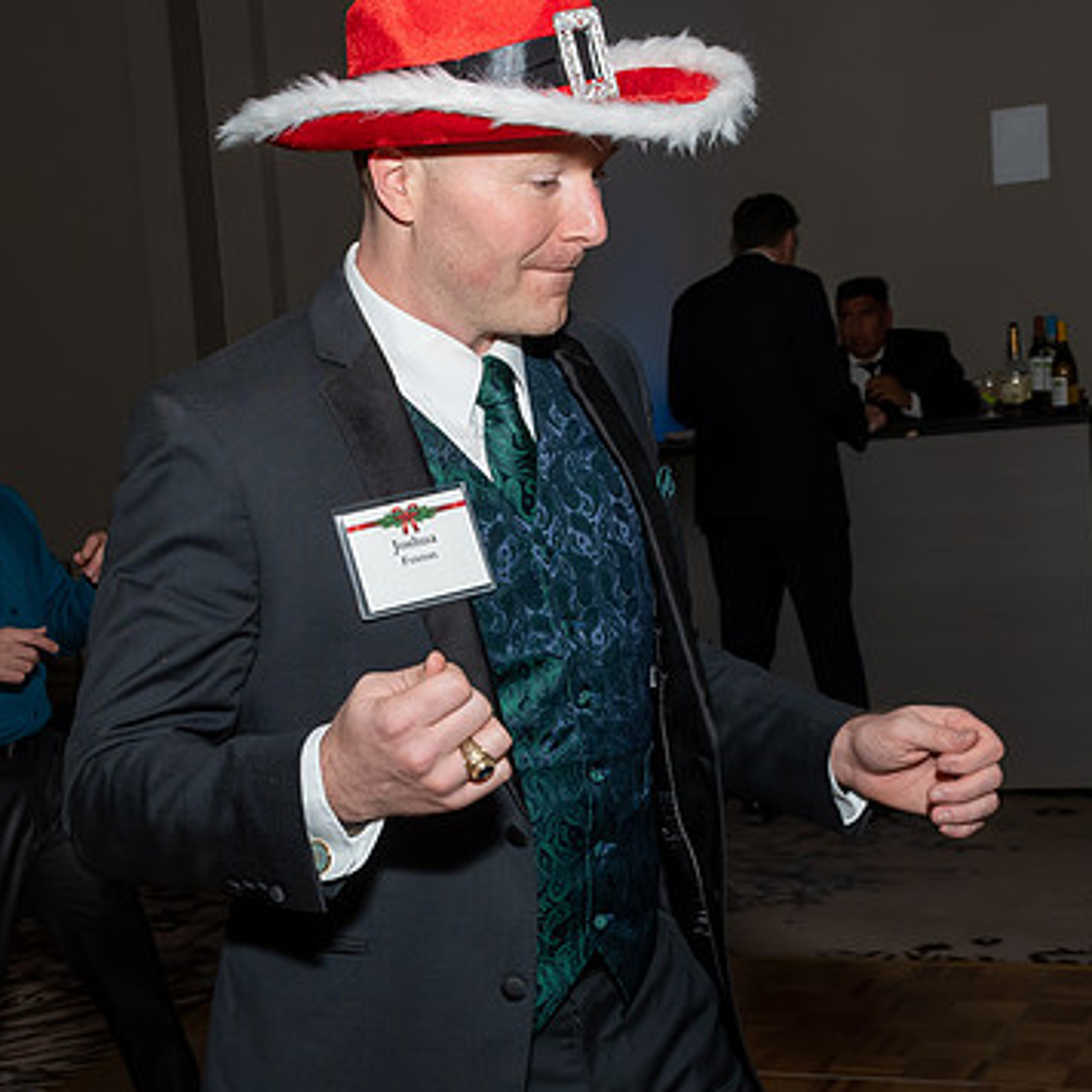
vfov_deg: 27.2
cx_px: 249
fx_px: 2248
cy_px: 670
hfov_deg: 26.9
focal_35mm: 63
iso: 400
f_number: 6.3
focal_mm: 18
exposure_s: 1/250
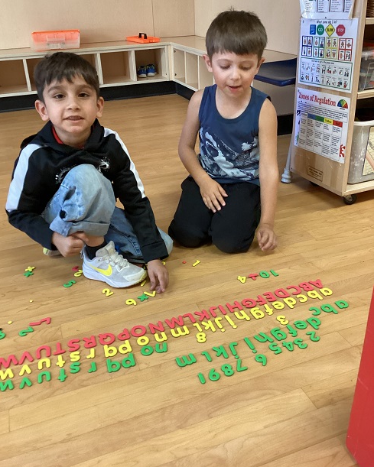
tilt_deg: -26.0
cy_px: 216
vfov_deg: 54.2
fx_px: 456
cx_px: 184
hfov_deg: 44.6
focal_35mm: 33
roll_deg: +2.9
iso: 320
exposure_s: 1/60
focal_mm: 3.3
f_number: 2.4
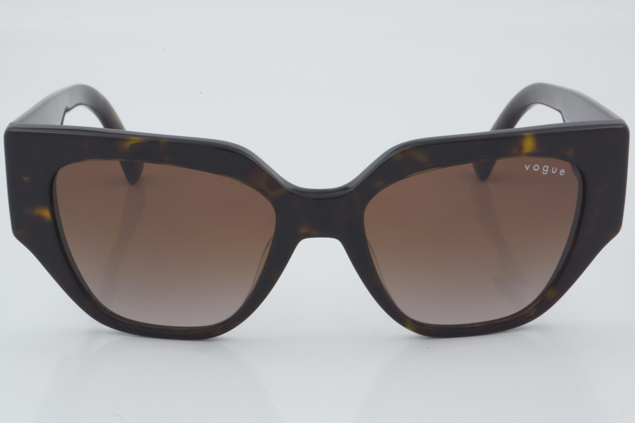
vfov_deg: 16.6
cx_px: 318
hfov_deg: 24.6
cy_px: 212
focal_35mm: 82
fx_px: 1455
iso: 100
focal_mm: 55
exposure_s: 1/3
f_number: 32
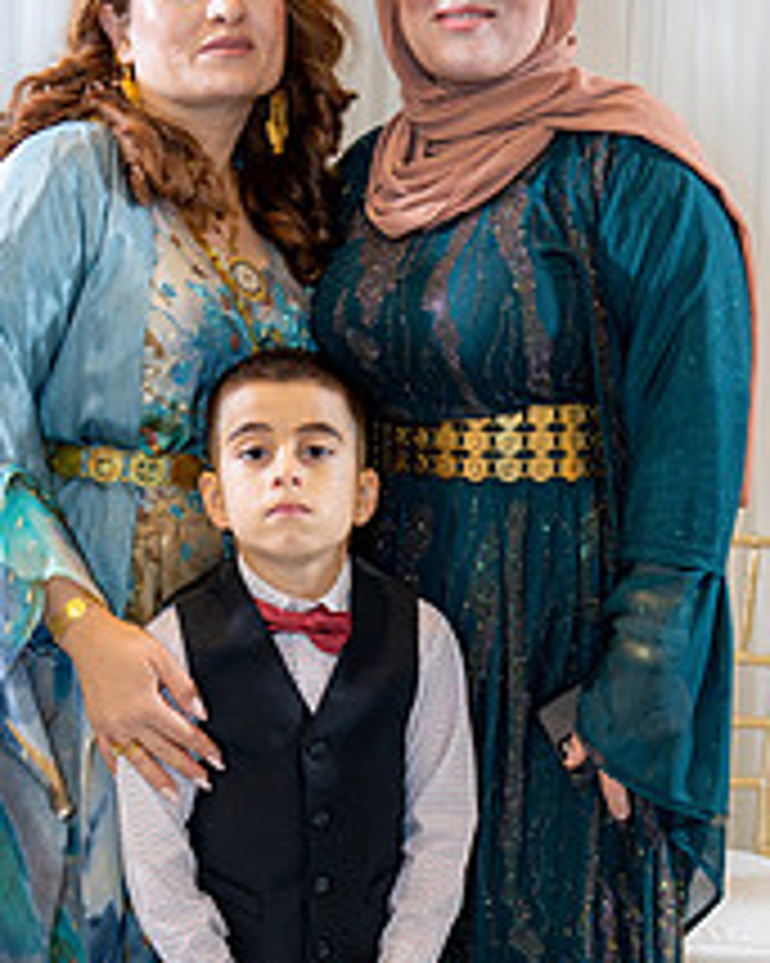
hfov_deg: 22.1
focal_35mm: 69
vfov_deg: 27.4
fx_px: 1967
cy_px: 603
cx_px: 383
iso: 640
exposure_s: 1/160
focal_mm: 35
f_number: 2.8
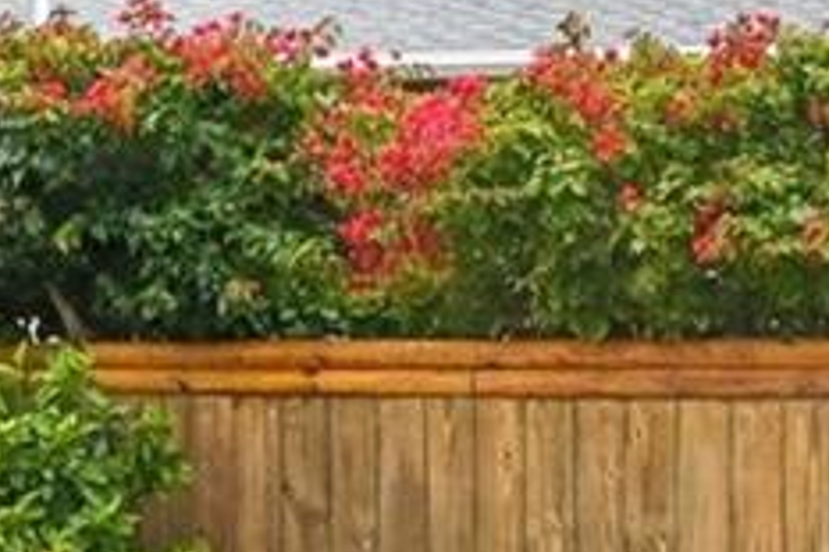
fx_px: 3314
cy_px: 137
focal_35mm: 144
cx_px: 153
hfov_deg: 14.2
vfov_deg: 9.5
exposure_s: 1/800
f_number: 8
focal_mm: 21
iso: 400
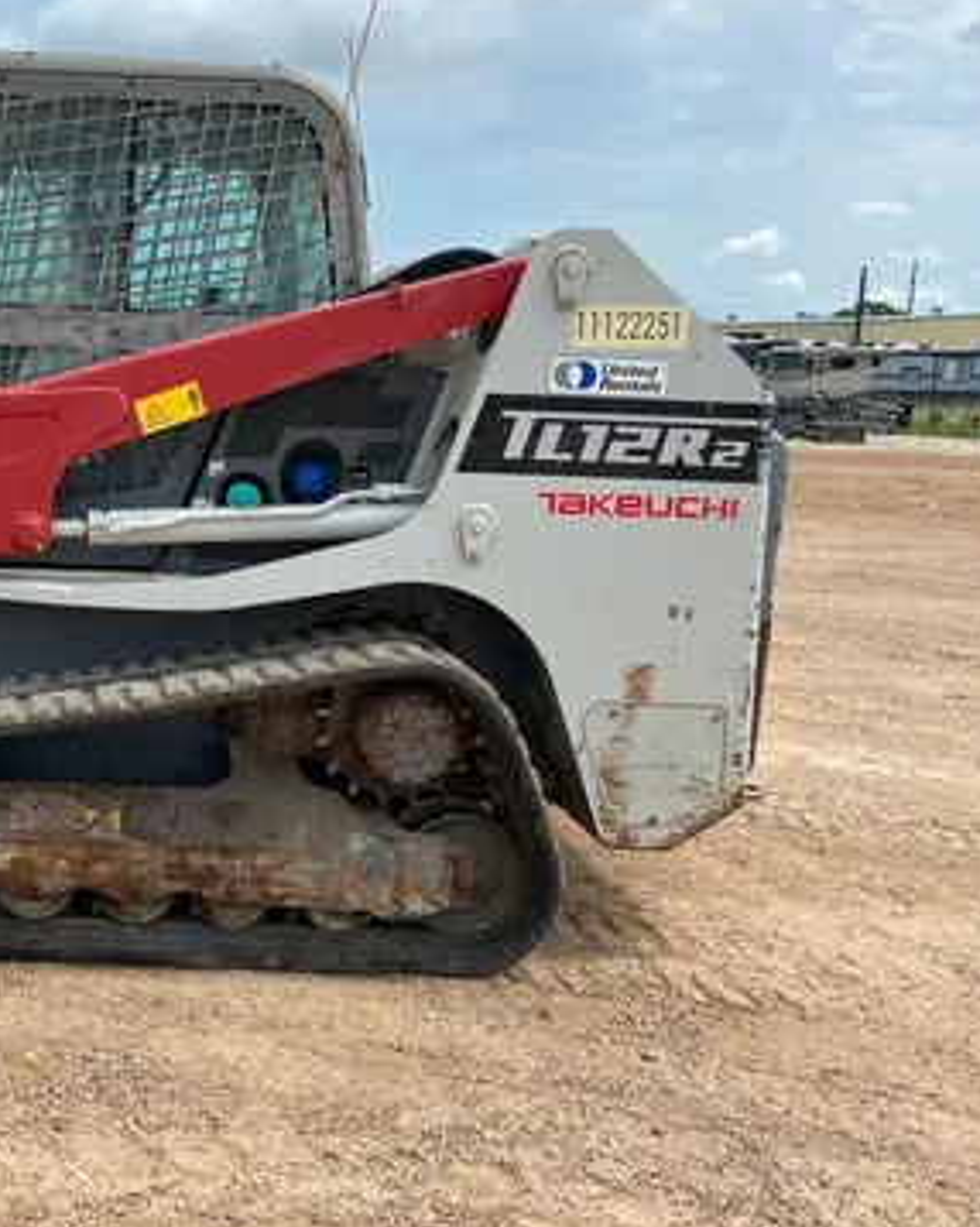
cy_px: 581
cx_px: 48
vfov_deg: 46.8
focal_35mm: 39
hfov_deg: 35.3
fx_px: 1415
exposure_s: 1/2817
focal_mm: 4.25
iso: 32
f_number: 1.8
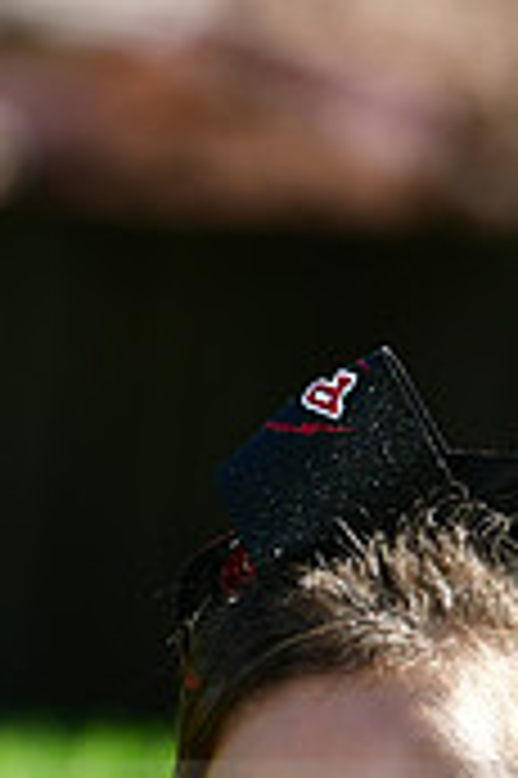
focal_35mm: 958
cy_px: 823
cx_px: 236
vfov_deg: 2.2
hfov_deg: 1.4
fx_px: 20717
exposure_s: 1/1600
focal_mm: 190
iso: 400
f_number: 4.5
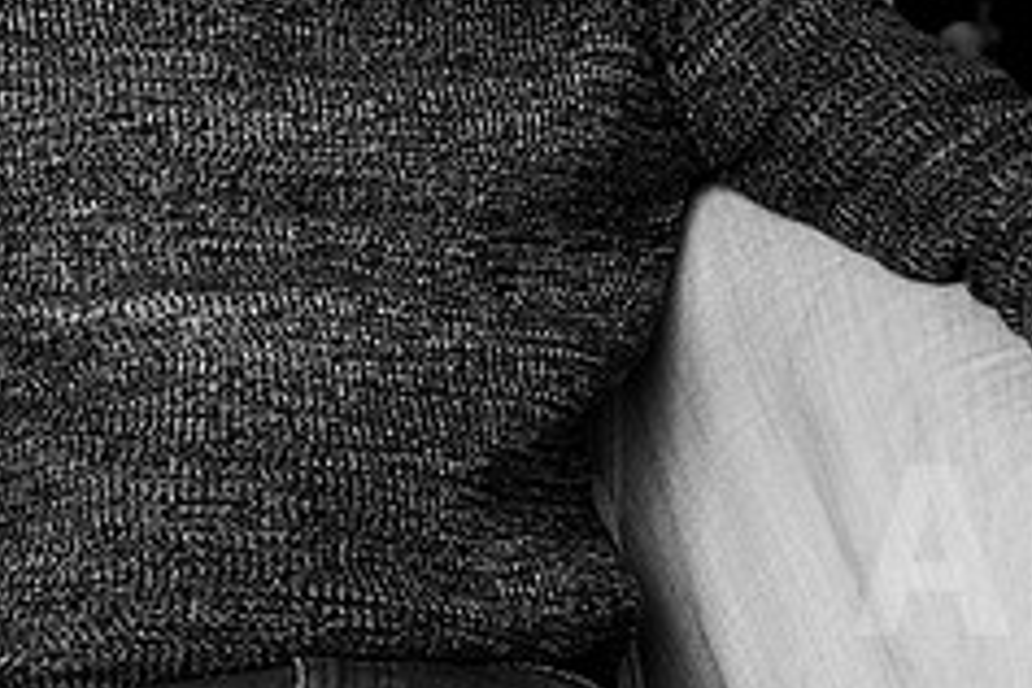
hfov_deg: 16.6
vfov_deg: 11.0
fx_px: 3526
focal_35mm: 123
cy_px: -27
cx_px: 309
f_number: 3.5
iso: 800
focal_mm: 35
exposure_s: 1/320
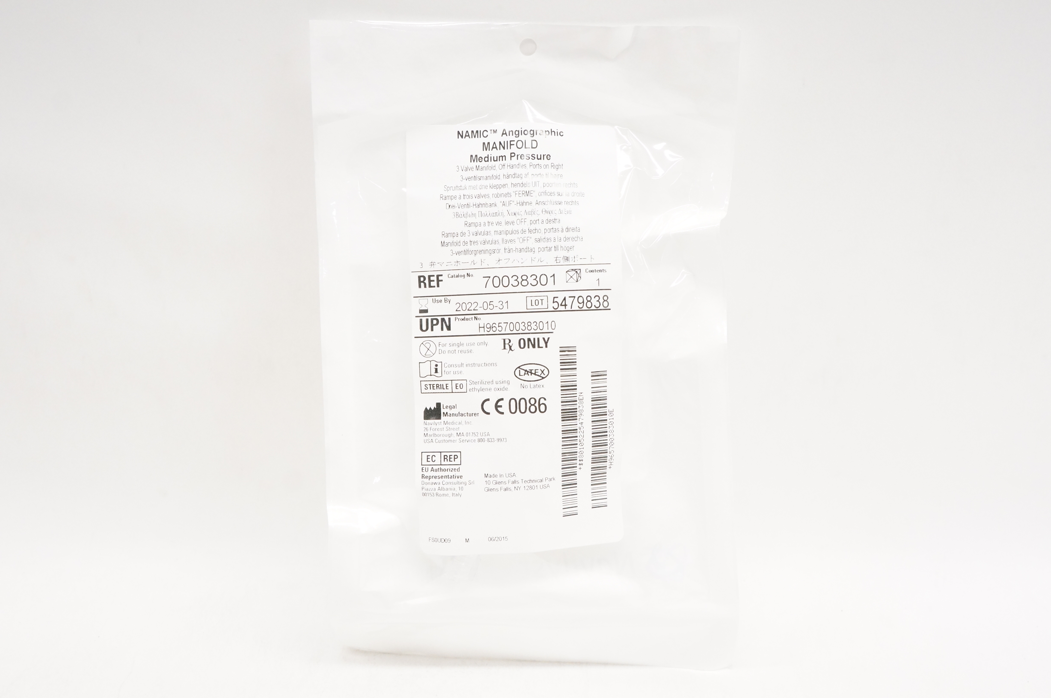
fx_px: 1094
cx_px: 526
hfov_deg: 51.3
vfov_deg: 35.4
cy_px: 349
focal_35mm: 38
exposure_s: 1/250
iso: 3200
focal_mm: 25
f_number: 8
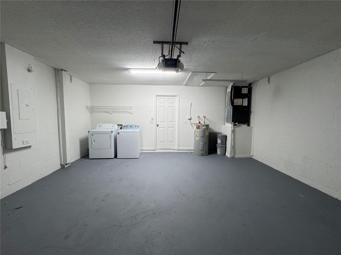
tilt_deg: -4.0
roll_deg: -0.4
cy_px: 128
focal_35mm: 14
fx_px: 138
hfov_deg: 102.1
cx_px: 170
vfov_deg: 85.7
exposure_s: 1/60
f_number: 2.2
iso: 160
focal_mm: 2.22
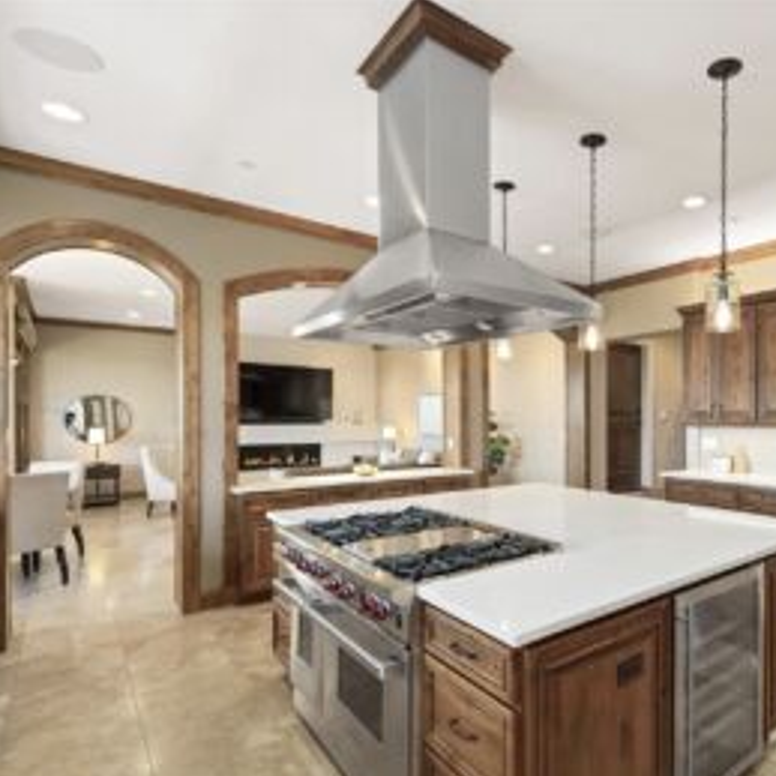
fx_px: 533
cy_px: 397
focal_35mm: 21
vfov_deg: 72.1
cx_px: 545
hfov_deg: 69.1
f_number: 7.1
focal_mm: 16
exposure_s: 1/5
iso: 640
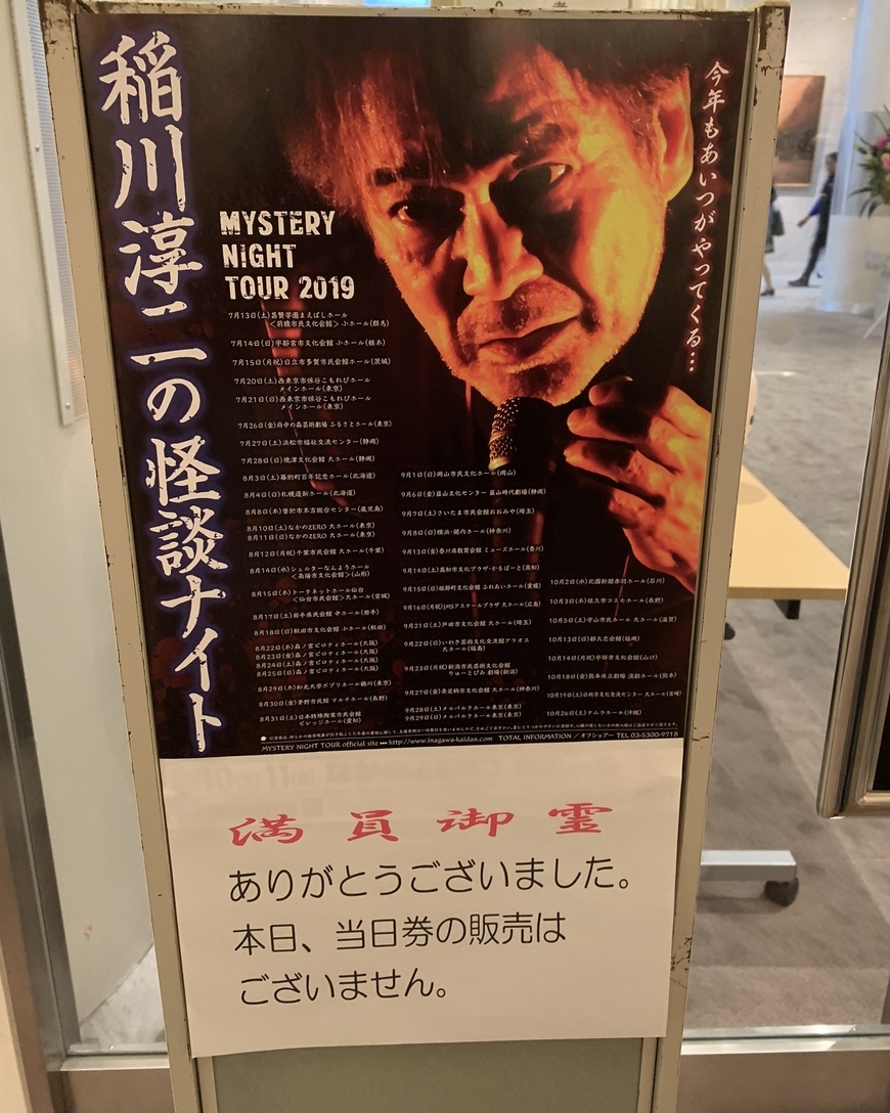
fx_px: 922
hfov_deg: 51.5
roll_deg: +0.6
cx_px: 444
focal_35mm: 28
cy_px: 508
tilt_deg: -17.7
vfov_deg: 62.1
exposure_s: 1/25
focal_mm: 4.25
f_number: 1.8
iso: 500
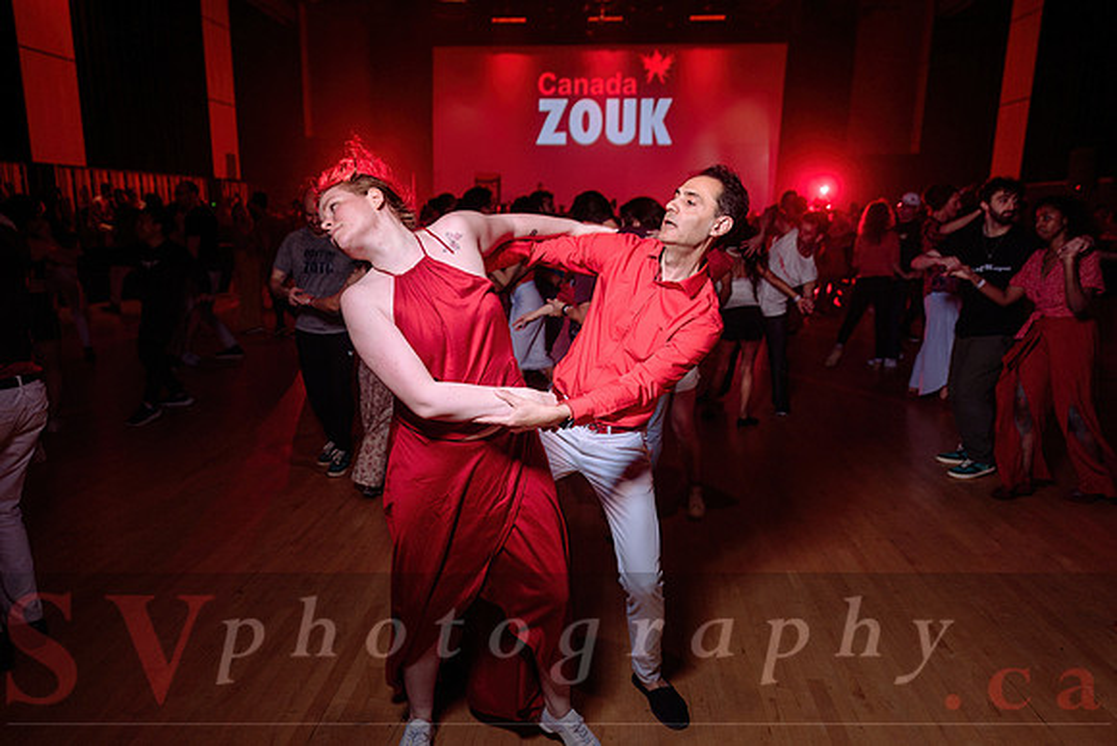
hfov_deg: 70.9
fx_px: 784
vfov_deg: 50.9
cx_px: 542
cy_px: 374
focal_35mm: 25
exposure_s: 1/60
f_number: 2.8
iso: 800
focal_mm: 24
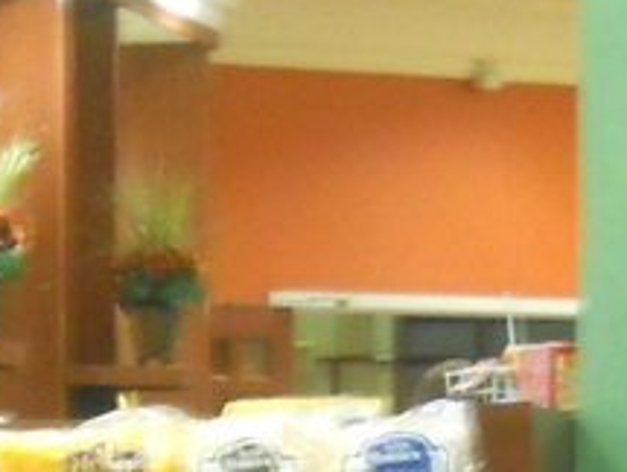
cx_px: -25
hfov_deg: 8.4
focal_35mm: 234
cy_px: 1028
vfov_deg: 6.2
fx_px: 4246
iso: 400
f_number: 3.1
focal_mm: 6.72
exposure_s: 1/10
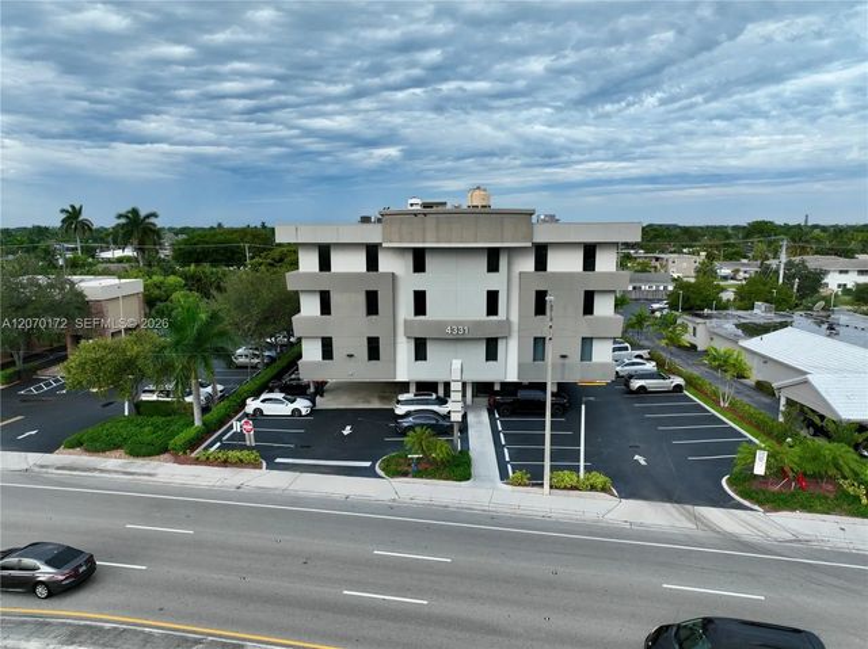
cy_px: 324
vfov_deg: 56.8
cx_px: 434
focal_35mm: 24
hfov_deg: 71.6
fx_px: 601
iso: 100
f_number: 2.8
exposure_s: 1/1000
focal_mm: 12.29
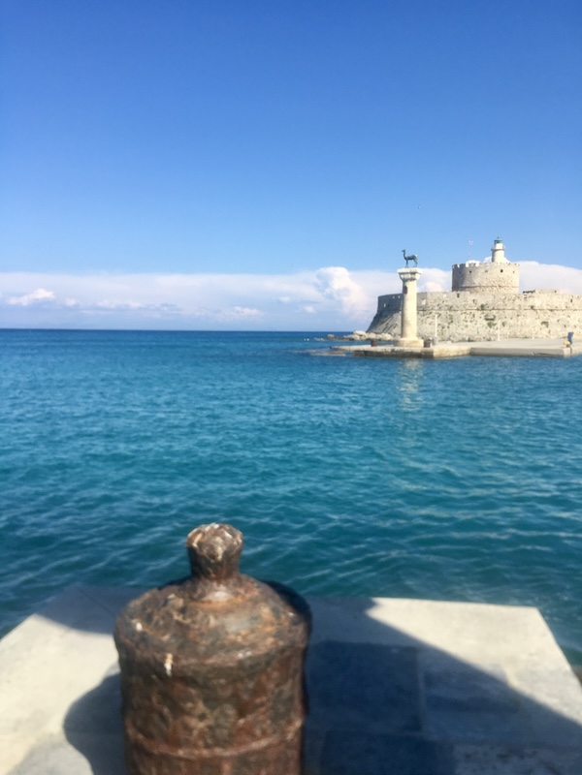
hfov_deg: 48.2
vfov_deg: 61.7
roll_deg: -2.5
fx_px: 650
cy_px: 388
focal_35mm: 29
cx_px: 291
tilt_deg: -4.6
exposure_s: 1/1570
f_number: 2.2
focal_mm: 4.15
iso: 25
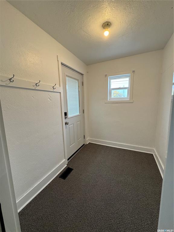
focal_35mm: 14
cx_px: 87
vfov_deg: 102.1
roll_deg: +2.5
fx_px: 94
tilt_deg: -8.6
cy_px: 116
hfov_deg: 85.7
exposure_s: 1/120
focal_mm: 2.22
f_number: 2.2
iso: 160
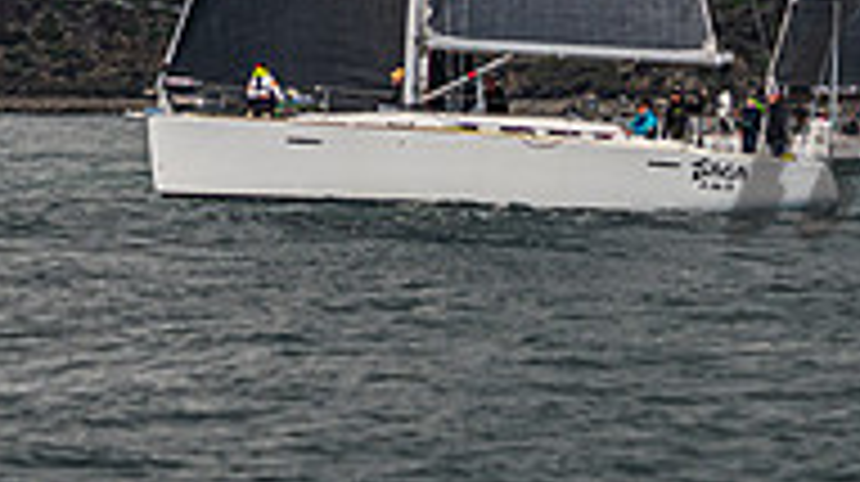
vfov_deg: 2.2
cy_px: -341
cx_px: 390
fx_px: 12575
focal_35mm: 552
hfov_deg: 3.9
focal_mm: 145
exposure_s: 1/4000
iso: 400
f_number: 5.6
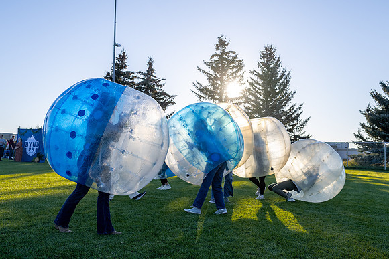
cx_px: 192
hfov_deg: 52.0
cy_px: 125
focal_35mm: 37
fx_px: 399
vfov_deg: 36.0
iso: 110
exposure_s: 1/1000
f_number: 4
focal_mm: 30
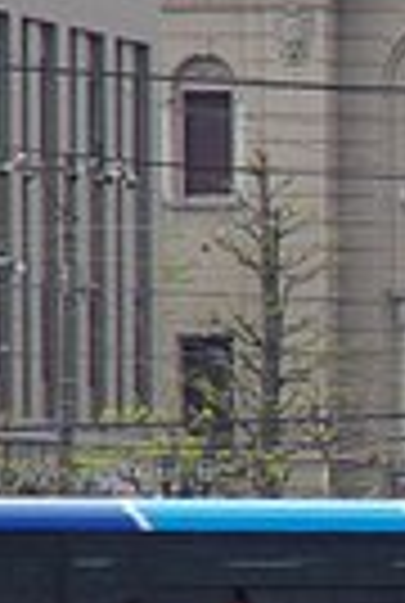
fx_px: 12893
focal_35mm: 768
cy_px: 430
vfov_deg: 2.7
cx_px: 842
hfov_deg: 1.8
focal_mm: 135
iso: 400
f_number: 9
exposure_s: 1/200
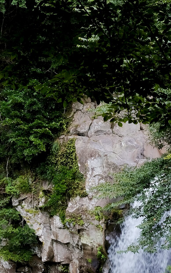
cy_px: 224
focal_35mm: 115
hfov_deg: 11.3
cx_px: 146
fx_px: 858
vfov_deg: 18.0
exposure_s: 1/100
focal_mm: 23
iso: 640
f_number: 10
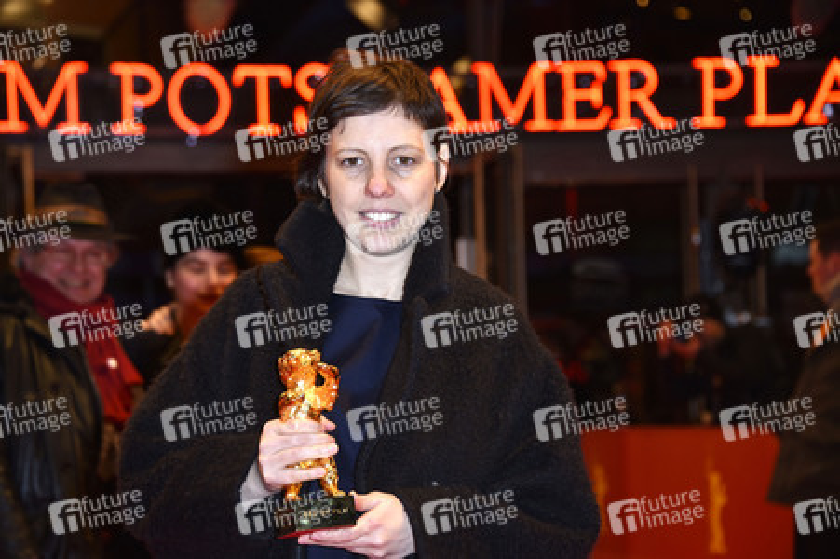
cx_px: 420
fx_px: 2611
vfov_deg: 12.2
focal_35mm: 112
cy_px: 280
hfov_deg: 18.3
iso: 400
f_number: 5.6
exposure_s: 1/125
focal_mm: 112
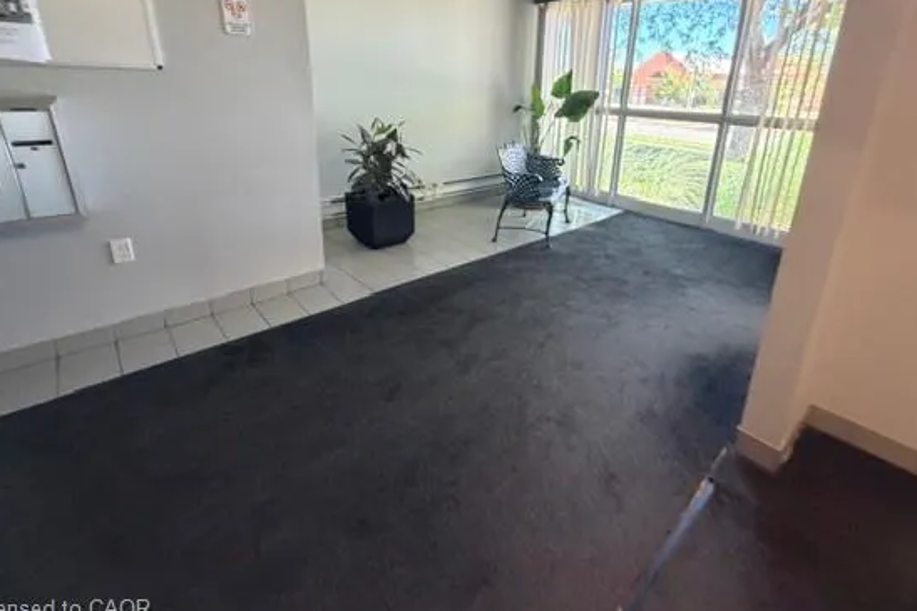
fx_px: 433
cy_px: 223
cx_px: 499
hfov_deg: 93.1
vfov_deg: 69.1
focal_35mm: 17
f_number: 2.2
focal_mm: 2.22
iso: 320
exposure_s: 1/70
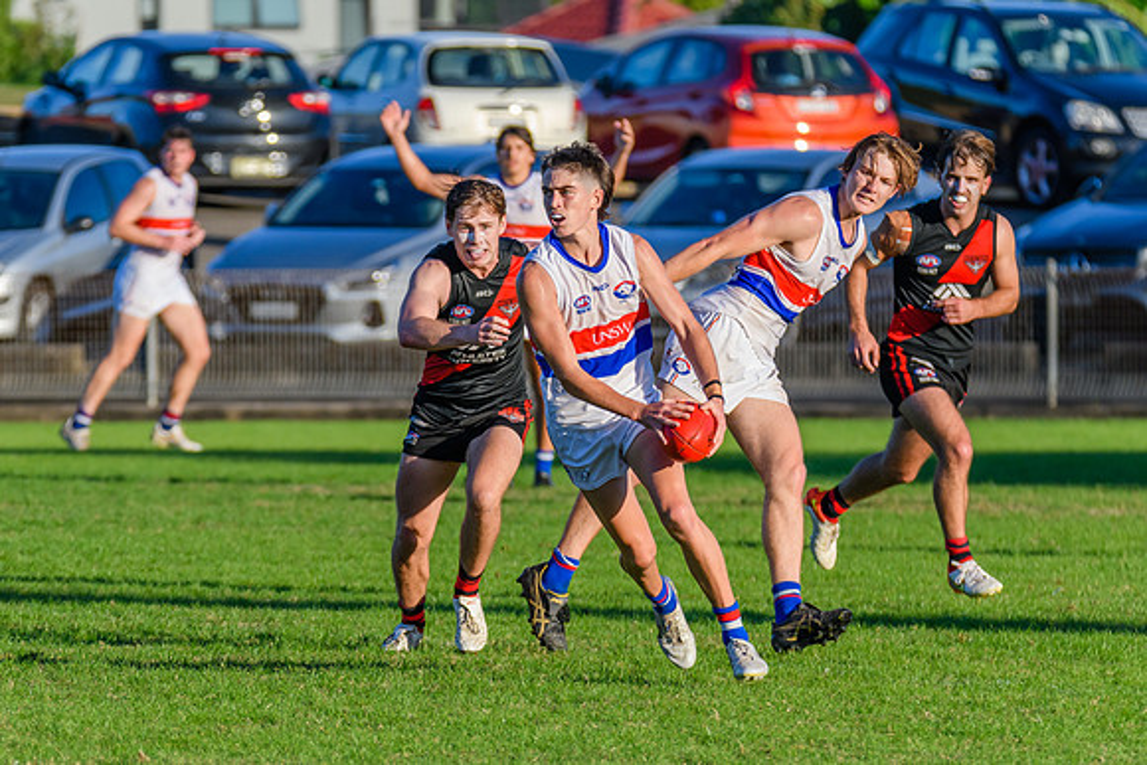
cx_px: 510
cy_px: 487
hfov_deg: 4.0
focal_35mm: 511
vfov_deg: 2.7
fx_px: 16295
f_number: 5.6
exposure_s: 1/2000
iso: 800
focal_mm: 320
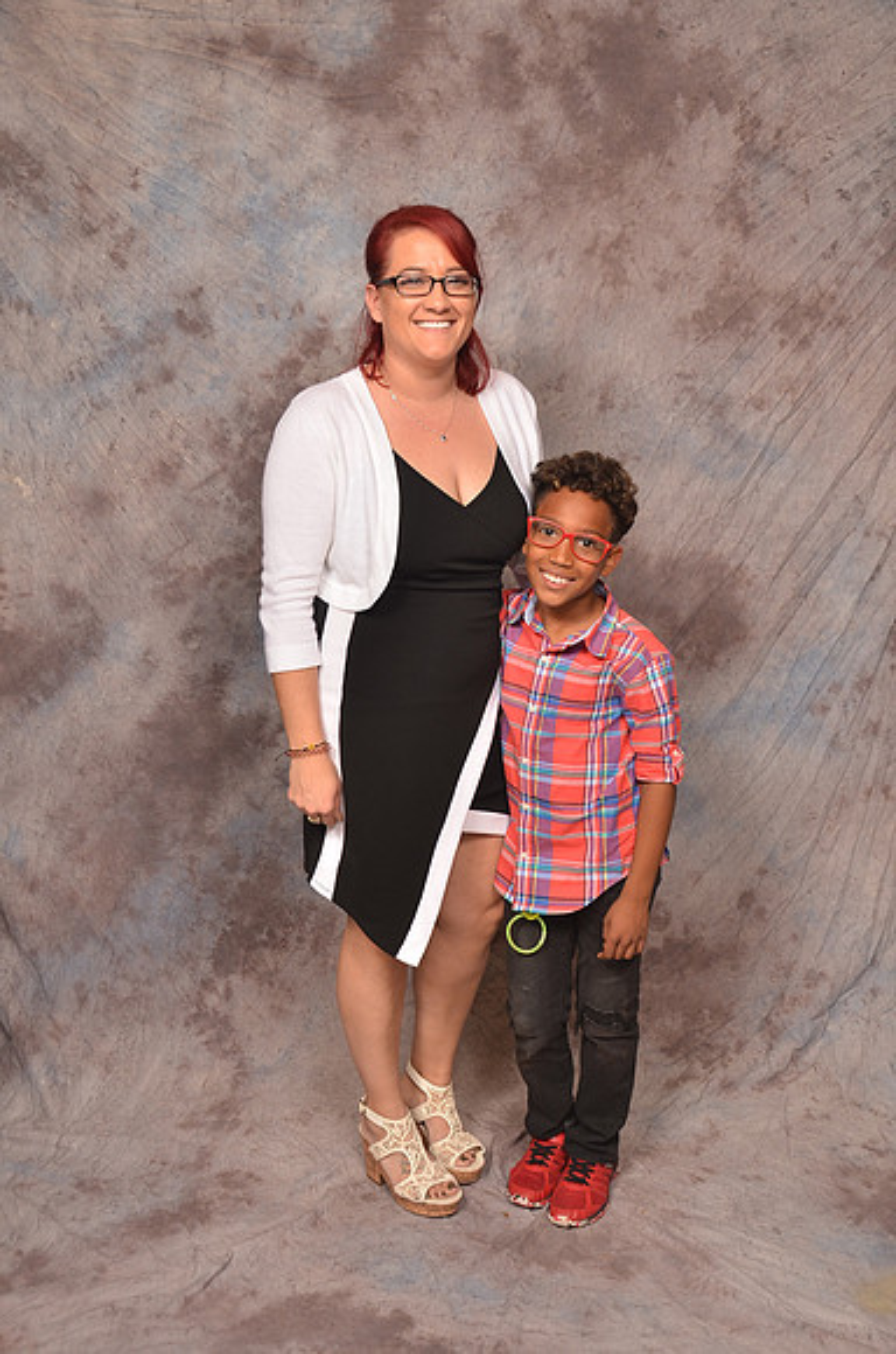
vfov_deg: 51.4
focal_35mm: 38
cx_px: 448
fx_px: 1407
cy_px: 677
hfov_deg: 35.3
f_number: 5.6
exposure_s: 1/60
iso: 200
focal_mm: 25
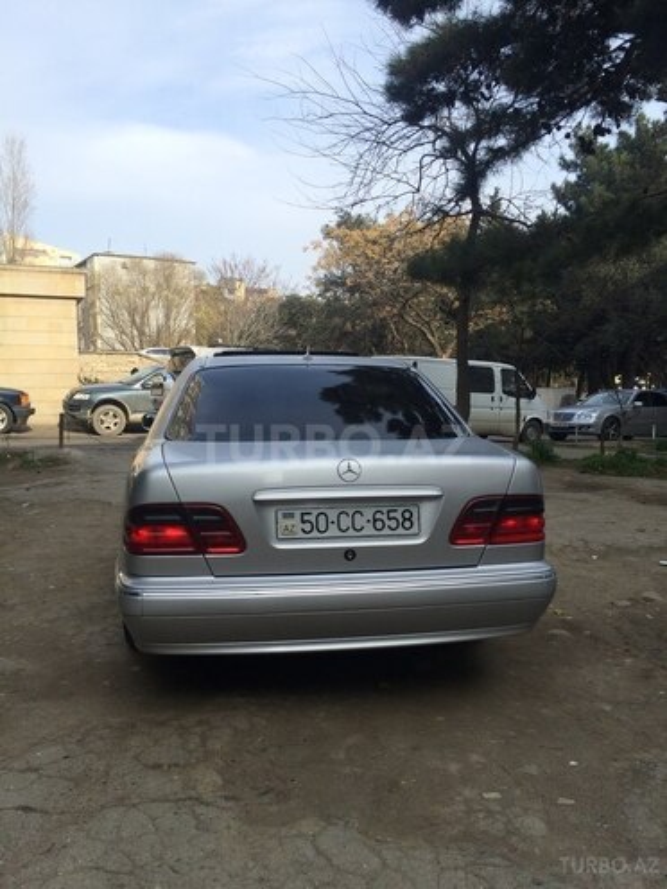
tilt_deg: -5.1
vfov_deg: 61.7
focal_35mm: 29
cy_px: 444
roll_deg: +2.6
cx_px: 334
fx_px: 745
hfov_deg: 48.2
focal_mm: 4.15
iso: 32
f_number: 2.2
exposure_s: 1/933
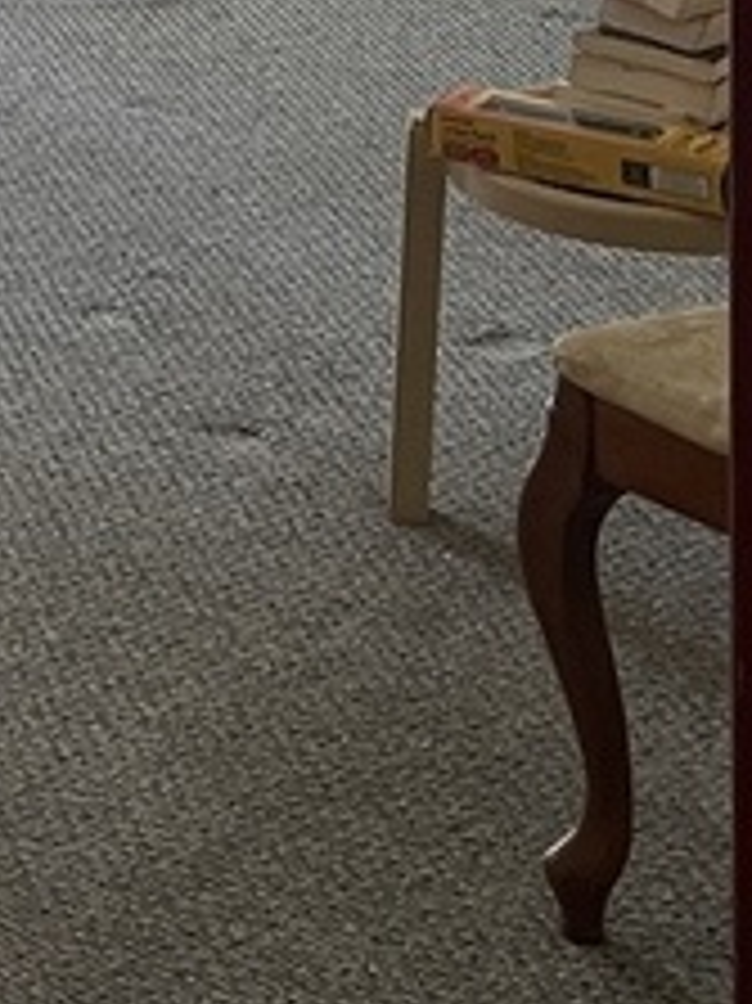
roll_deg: +1.2
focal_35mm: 121
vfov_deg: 14.0
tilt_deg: +0.8
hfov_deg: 11.6
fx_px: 3508
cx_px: -441
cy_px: -932
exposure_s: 1/60
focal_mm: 5.1
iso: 125
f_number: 1.6
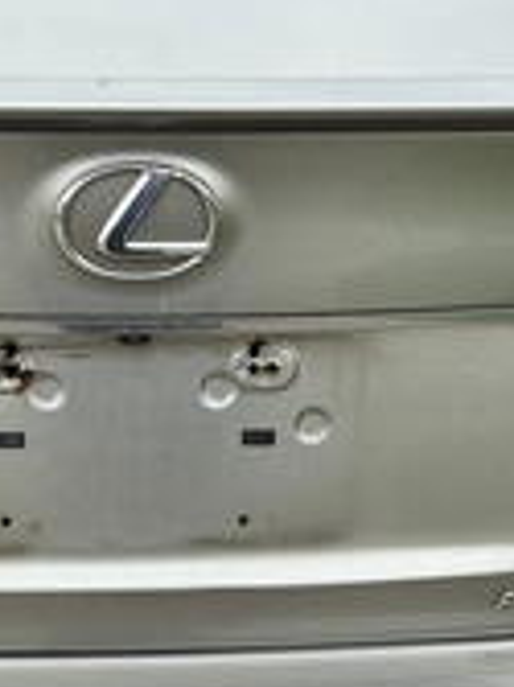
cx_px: 156
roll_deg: +1.5
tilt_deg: -31.5
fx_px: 1328
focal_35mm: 67
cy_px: 502
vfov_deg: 28.6
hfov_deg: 21.8
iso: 25
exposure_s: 1/580
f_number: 1.8
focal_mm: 3
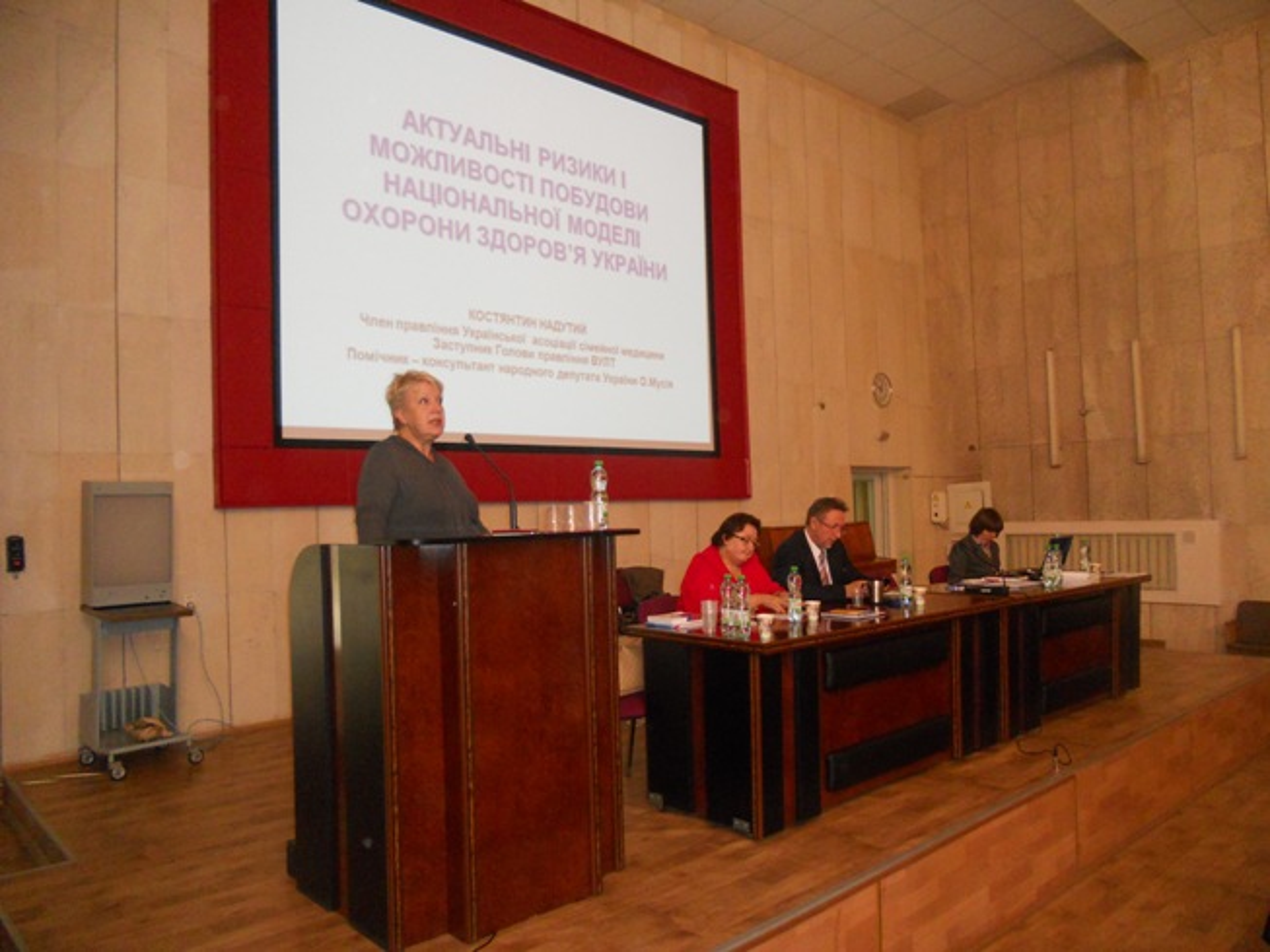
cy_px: 476
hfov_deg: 65.3
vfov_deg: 51.4
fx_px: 991
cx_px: 635
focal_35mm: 27
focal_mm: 4.9
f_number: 3.2
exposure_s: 1/25
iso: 400
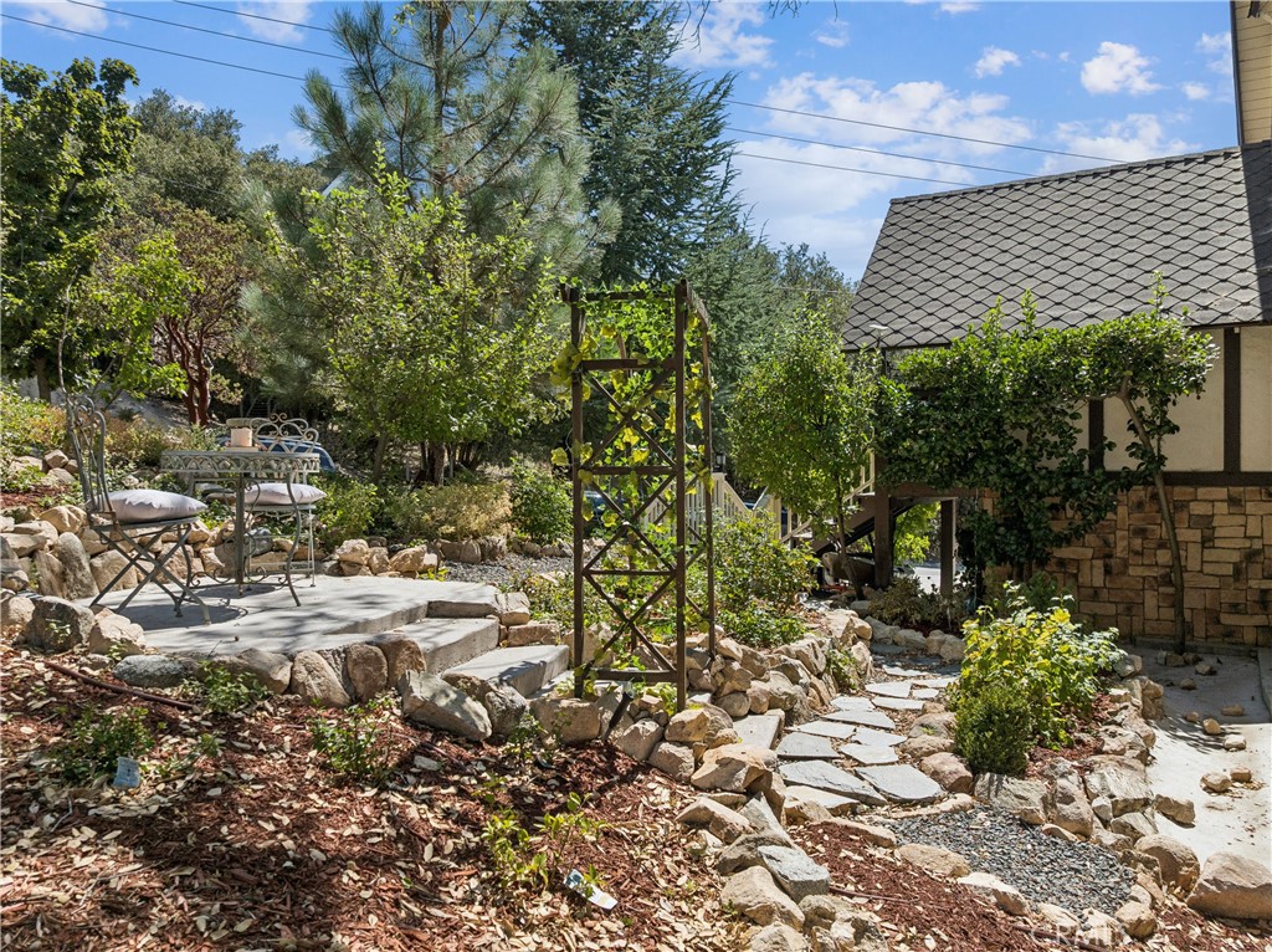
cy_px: 476
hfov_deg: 71.6
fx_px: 881
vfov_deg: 56.7
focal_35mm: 24
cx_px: 636
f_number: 2.8
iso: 120
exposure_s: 1/80
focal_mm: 12.3
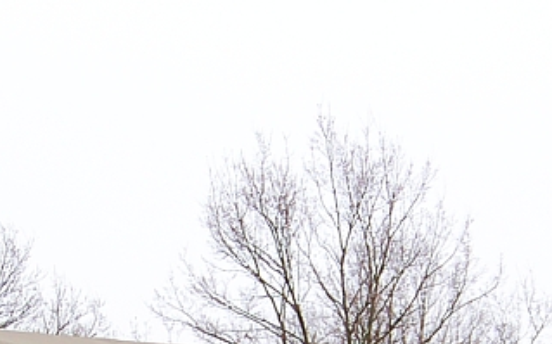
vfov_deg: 3.6
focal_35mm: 361
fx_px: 5428
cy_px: 650
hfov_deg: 5.8
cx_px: 220
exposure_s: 1/200
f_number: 3.2
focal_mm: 17.6
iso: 70
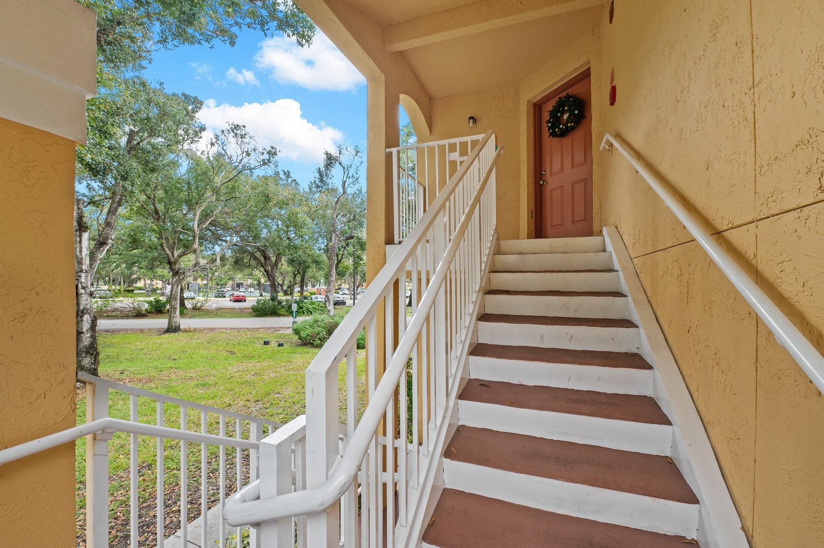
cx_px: 412
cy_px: 274
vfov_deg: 81.1
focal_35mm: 14
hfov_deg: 104.3
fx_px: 320
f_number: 8
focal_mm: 14
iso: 200
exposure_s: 1/50
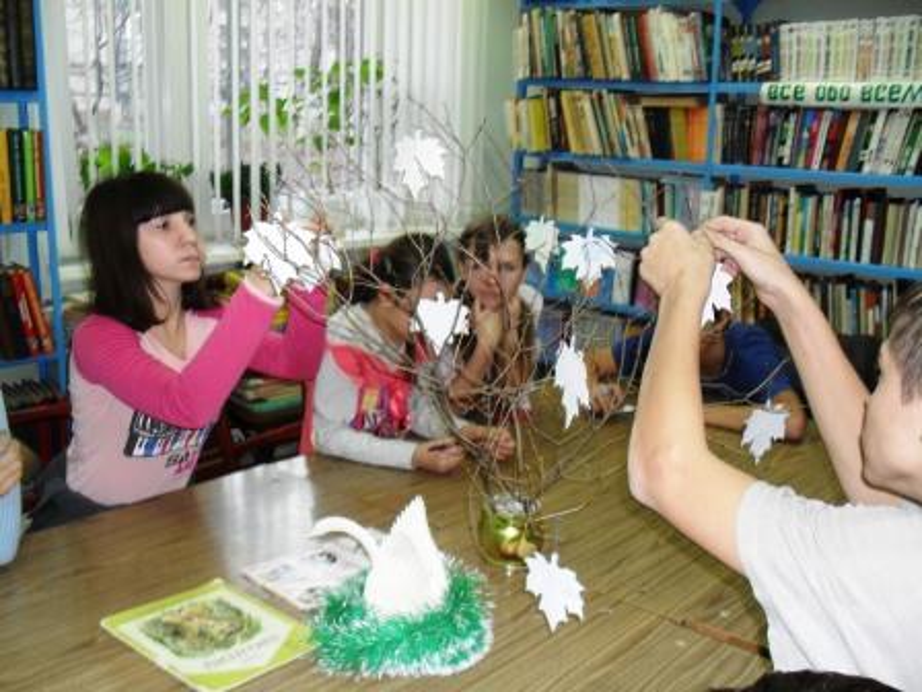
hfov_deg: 52.6
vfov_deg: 40.7
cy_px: 346
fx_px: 932
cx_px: 461
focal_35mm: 35
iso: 200
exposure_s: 1/45
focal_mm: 6.3
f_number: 3.2
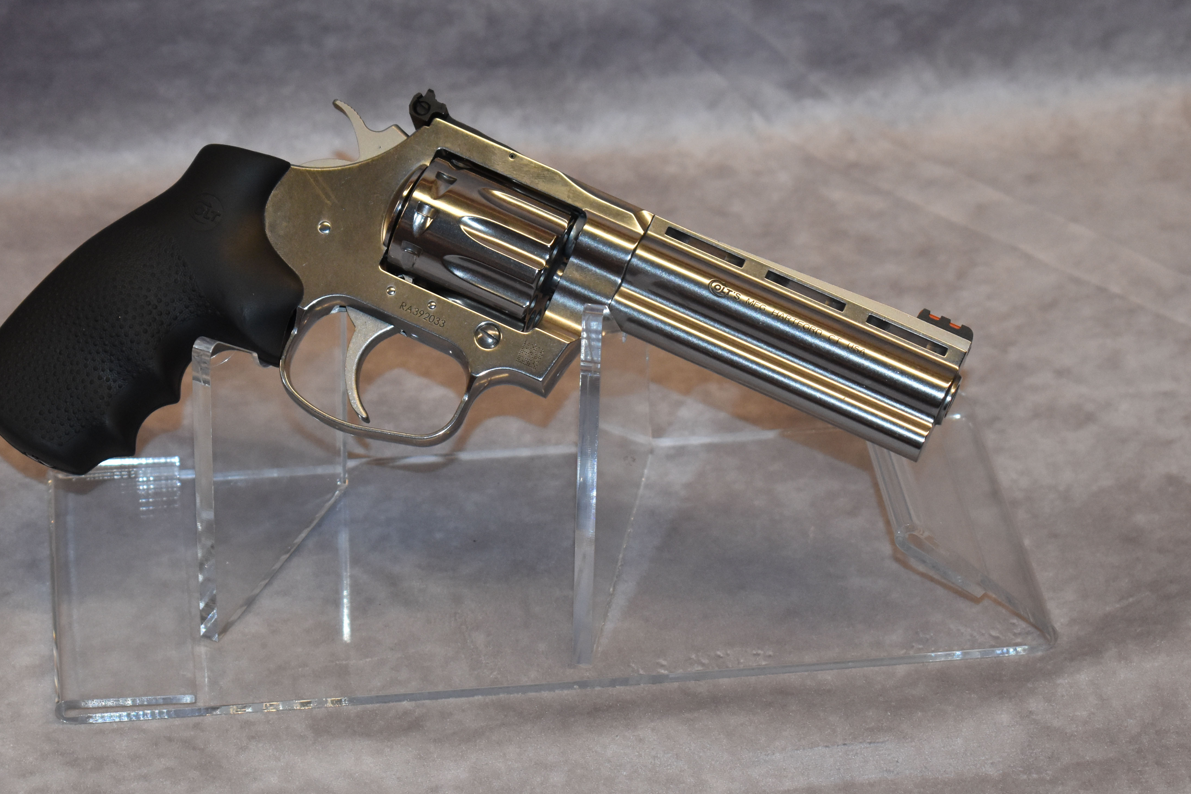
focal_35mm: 114
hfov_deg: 18.0
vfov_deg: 12.1
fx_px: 3761
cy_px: 392
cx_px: 438
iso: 1250
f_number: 5.6
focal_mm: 55
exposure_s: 1/200
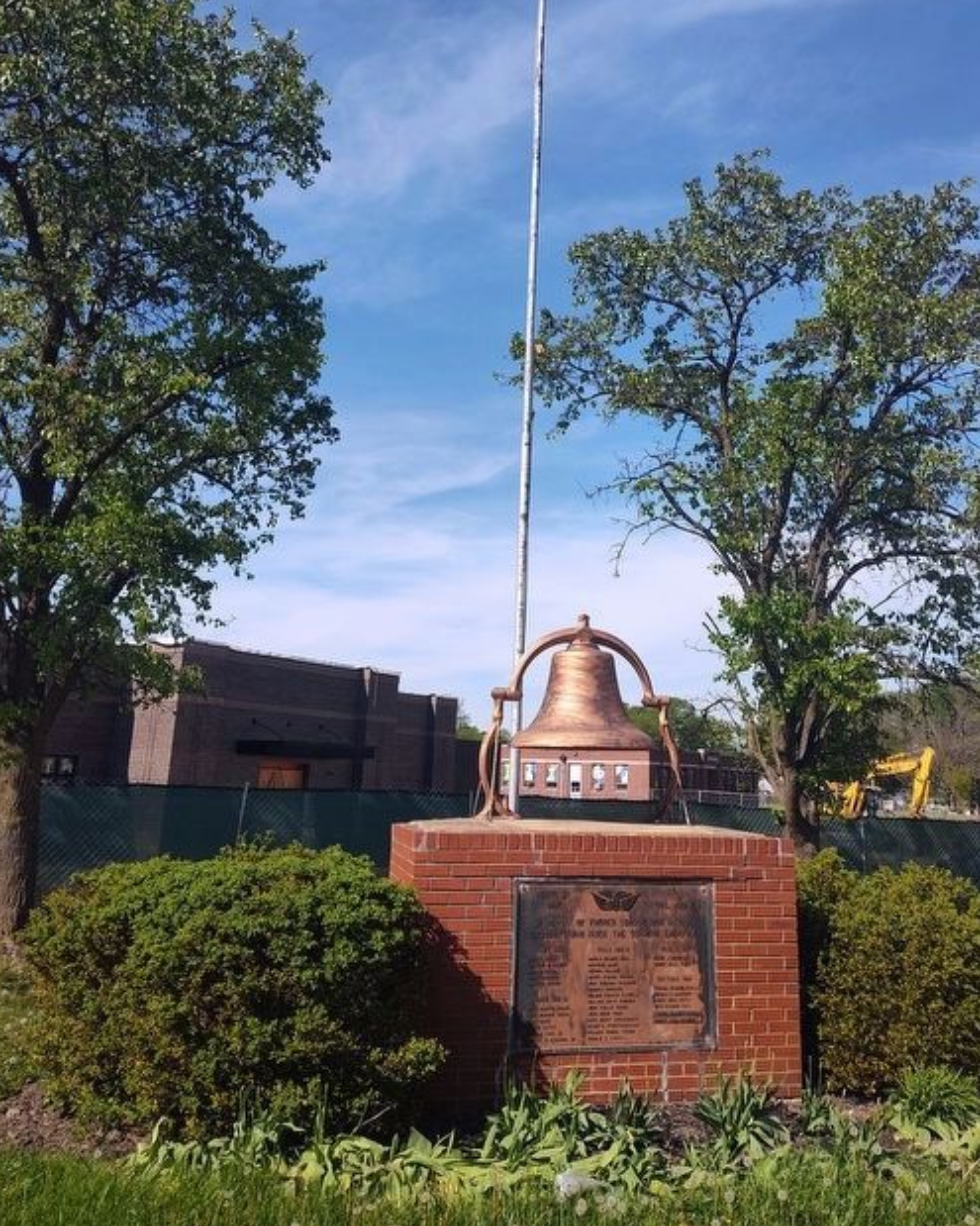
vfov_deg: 60.0
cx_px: 533
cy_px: 495
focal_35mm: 29
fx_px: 1052
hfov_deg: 49.9
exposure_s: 1/1464
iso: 100
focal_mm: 5.56
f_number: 1.8
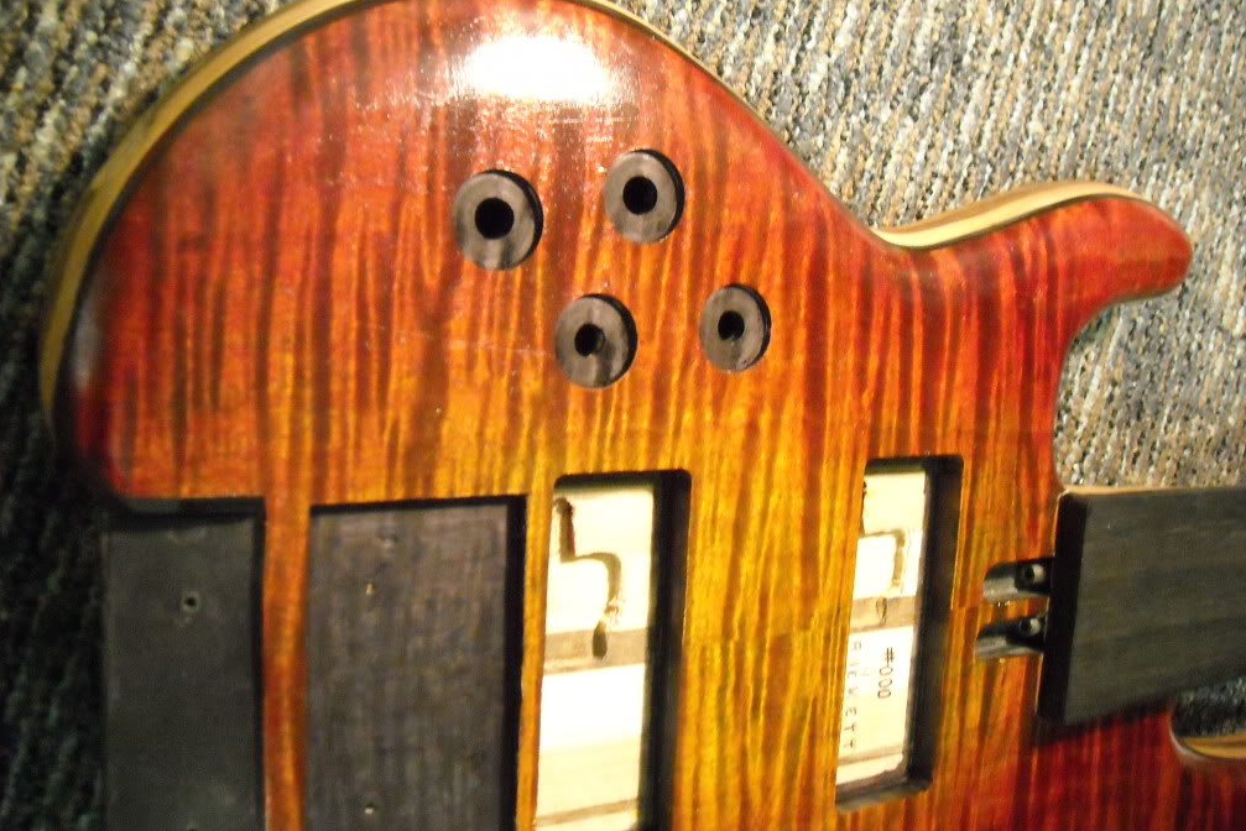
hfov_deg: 51.9
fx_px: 1281
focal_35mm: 37
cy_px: 380
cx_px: 622
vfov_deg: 35.9
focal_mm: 5.7
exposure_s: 1/21
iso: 800
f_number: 2.8
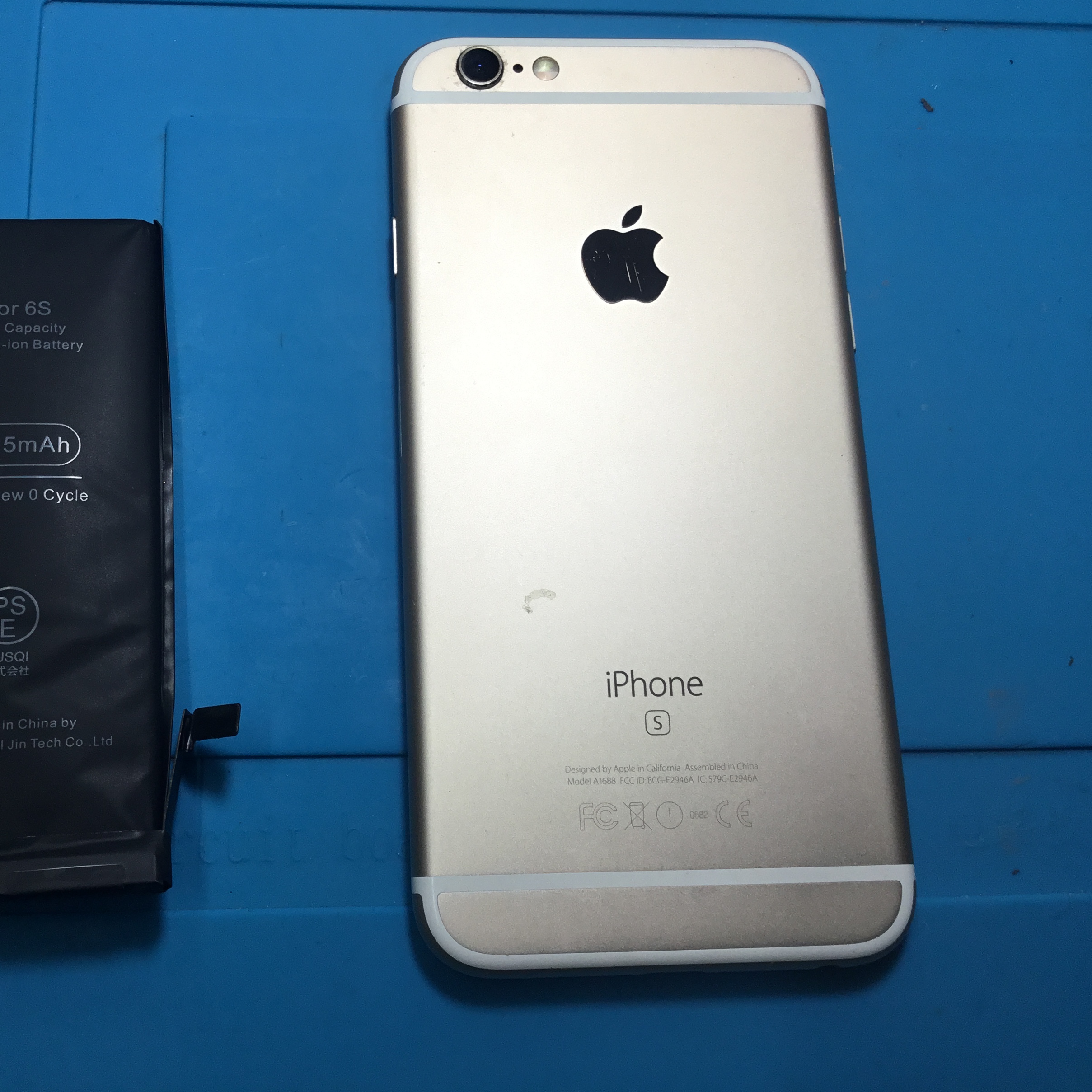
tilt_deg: -75.6
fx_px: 1321
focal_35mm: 37
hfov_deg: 44.6
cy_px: 539
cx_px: 412
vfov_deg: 44.9
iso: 25
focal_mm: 3.3
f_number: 2.4
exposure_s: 1/126
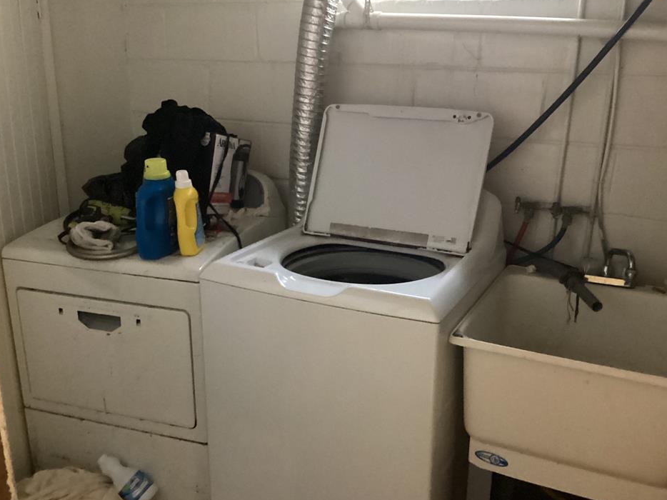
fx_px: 655
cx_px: 358
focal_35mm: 34
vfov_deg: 41.8
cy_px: 264
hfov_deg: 53.9
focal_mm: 3.3
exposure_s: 1/17
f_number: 2.4
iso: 640
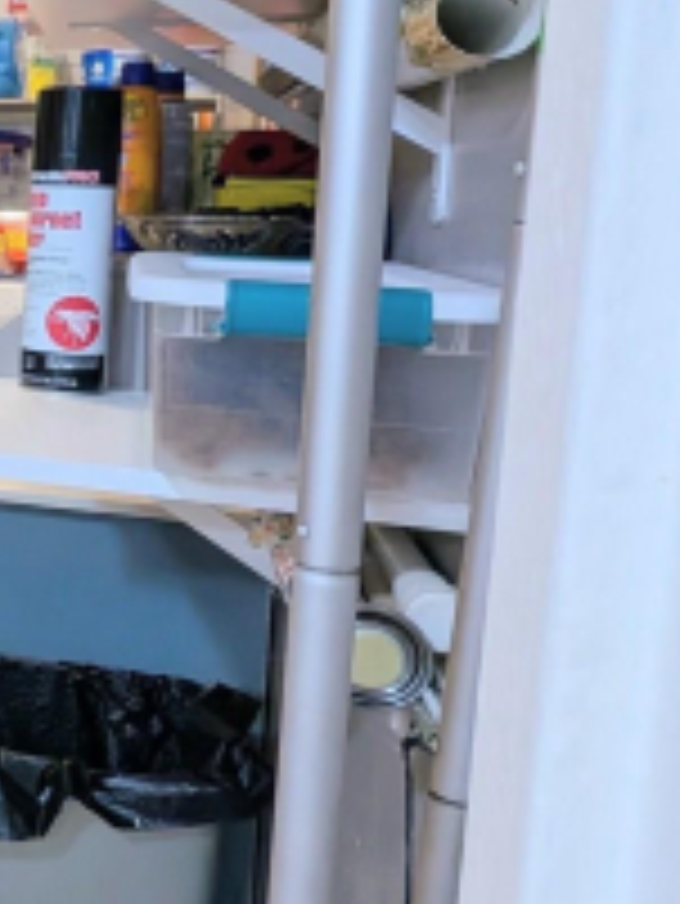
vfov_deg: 43.2
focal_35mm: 43
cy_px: 297
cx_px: -401
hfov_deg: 24.2
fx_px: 1125
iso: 103
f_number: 2.2
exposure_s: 1/24
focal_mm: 1.95
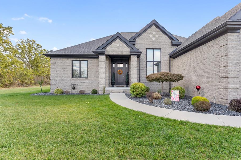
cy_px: 80
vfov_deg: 68.6
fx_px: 118
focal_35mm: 18
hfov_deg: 91.0
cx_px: 135
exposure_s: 1/320
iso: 500
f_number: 8
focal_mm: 15.5
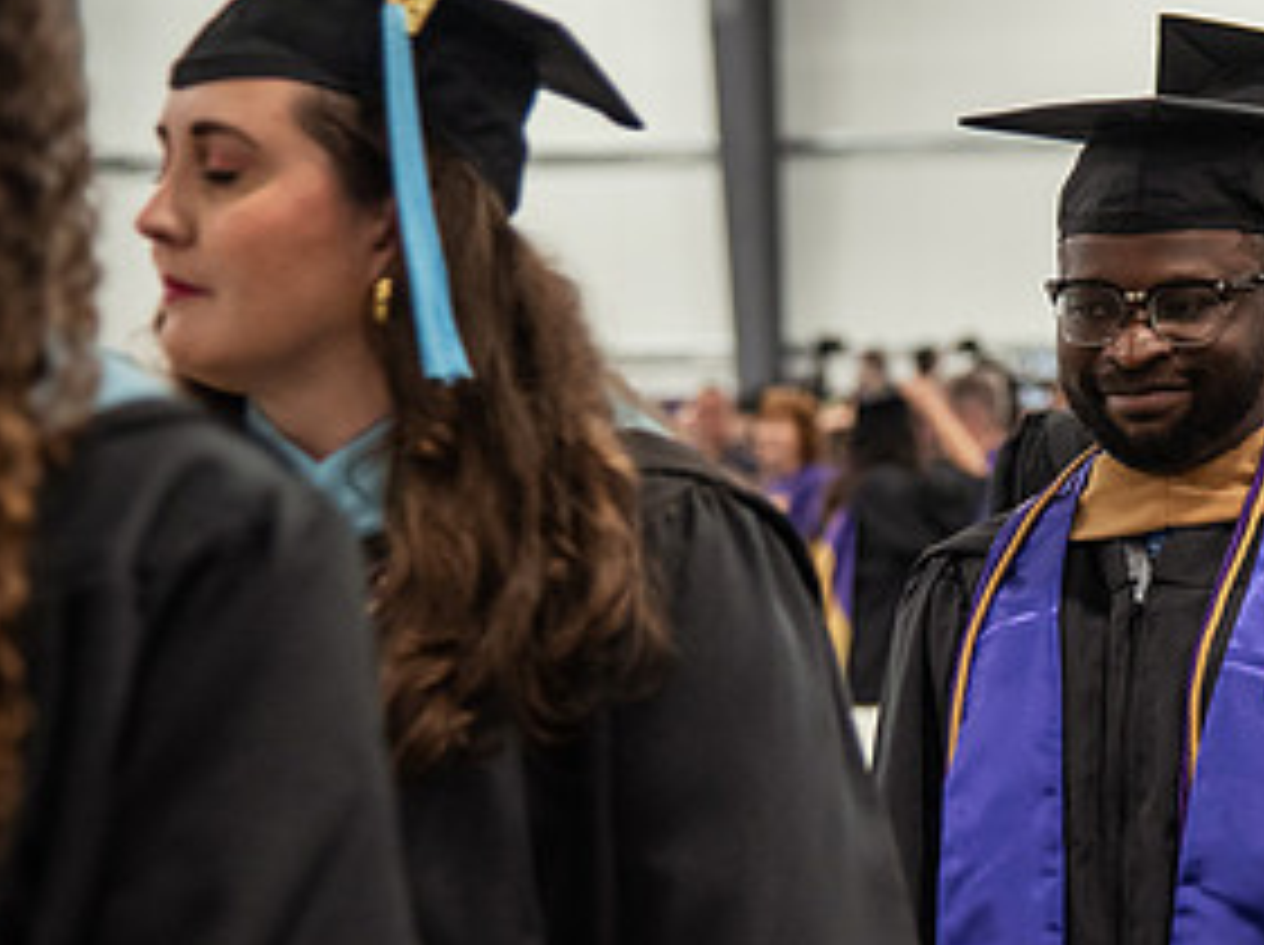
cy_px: 529
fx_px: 5944
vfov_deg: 9.1
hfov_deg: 12.1
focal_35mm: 163
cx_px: 1138
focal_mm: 82
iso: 2000
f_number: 4
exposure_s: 1/125
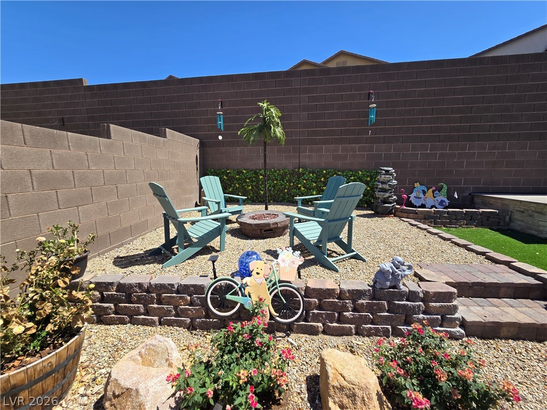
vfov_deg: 89.9
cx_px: 274
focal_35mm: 13
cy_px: 205
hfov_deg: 106.2
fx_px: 205
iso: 50
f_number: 2.2
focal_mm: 2.2
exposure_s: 1/1765
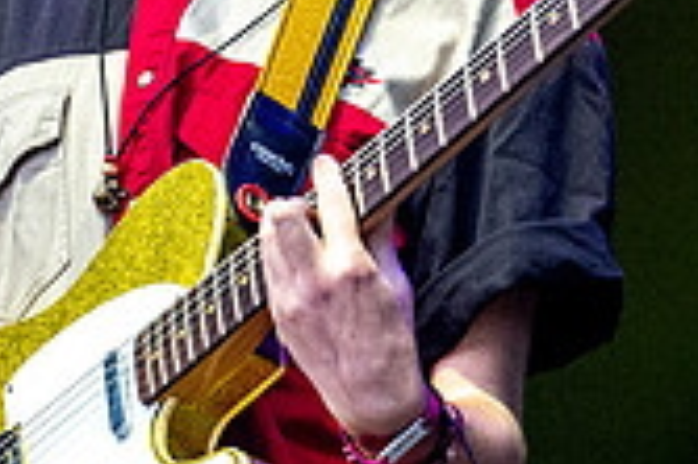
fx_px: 12571
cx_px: 213
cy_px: -7
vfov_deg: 2.1
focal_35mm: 649
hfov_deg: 3.2
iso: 6400
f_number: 4.5
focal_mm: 170
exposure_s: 1/800
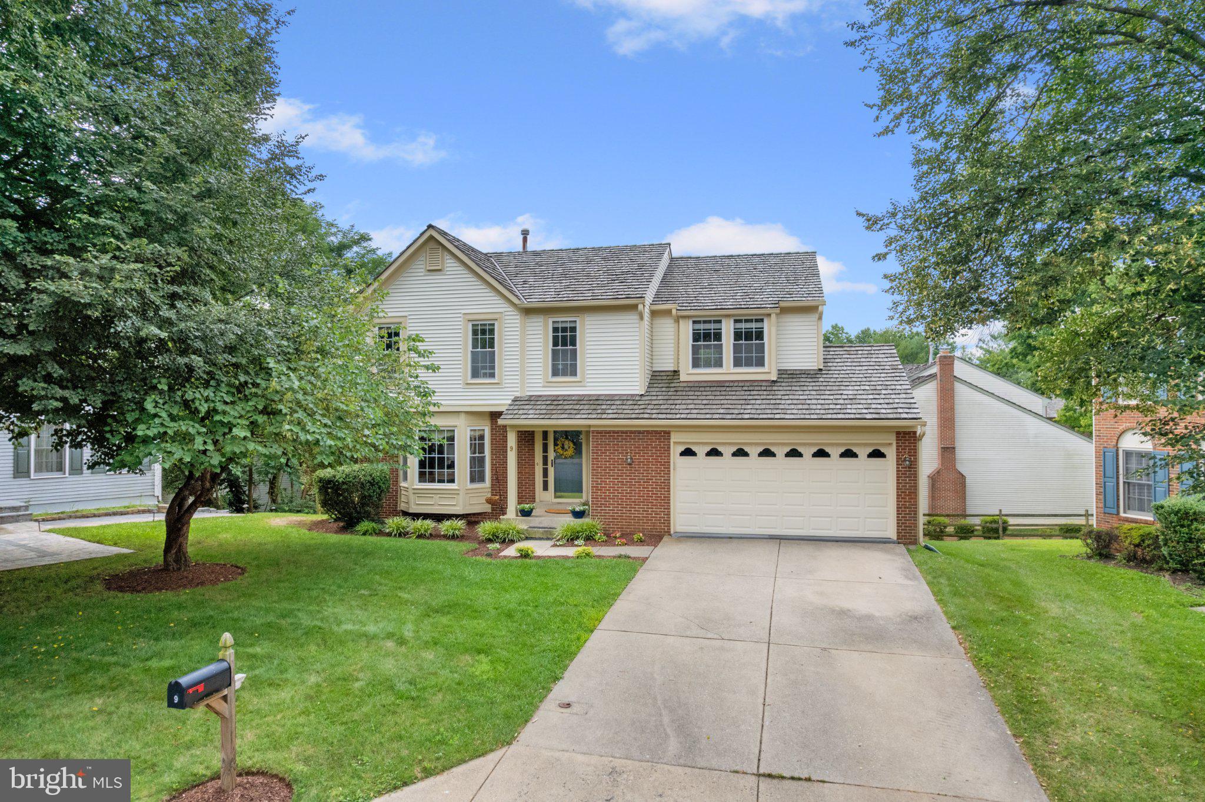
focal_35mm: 22
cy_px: 401
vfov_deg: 57.2
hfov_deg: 78.6
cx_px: 602
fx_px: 736
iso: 100
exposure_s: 1/730
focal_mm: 8.38
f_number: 2.8
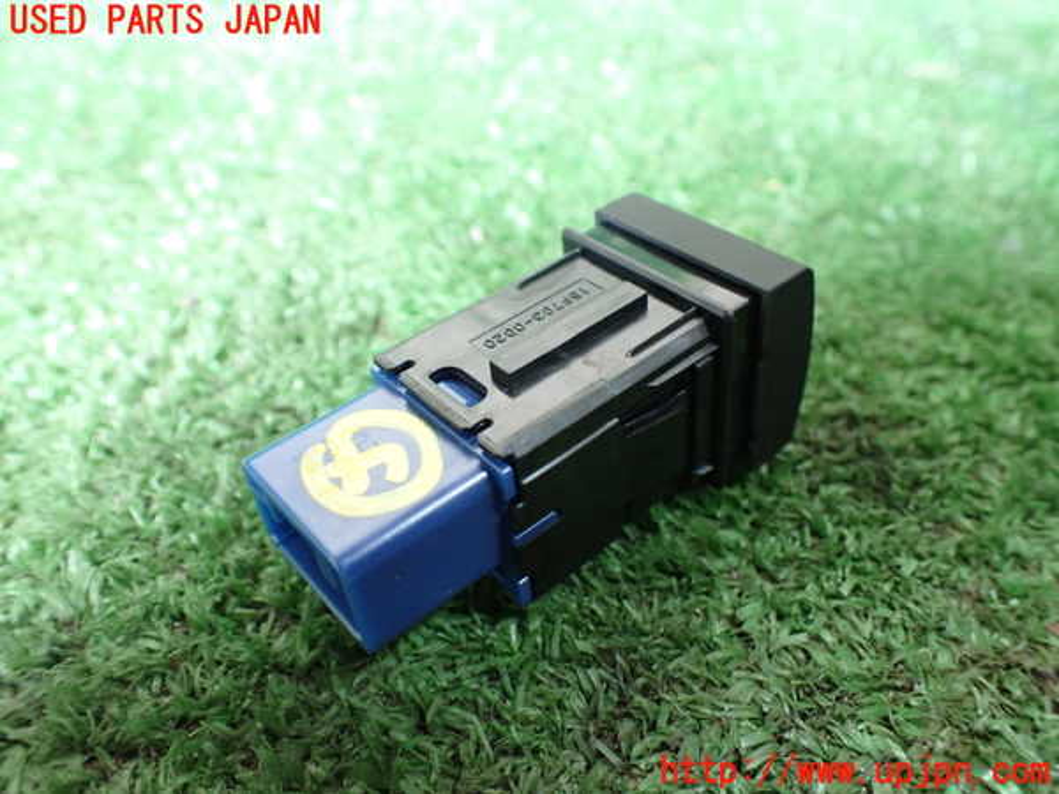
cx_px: 530
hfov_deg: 60.0
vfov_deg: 46.8
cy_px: 397
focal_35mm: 30
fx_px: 918
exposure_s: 1/40
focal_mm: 5.4
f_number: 2.3
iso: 800
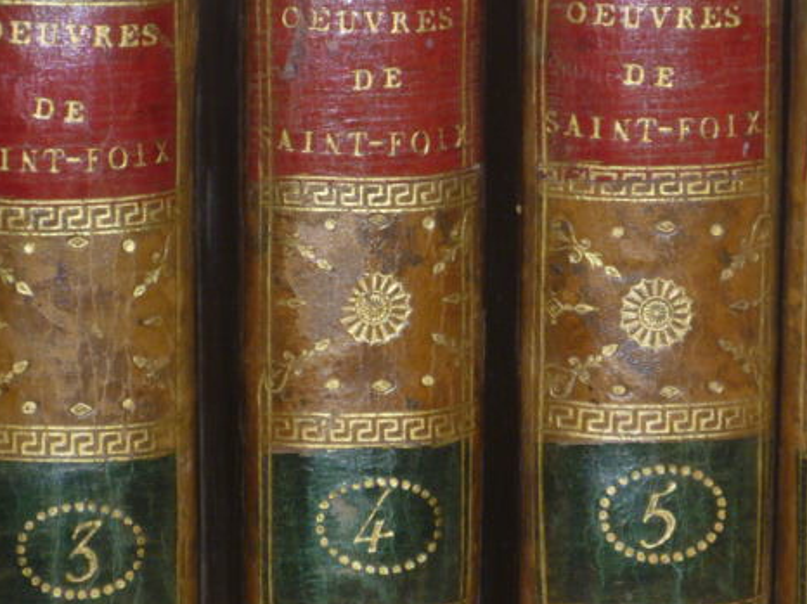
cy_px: 277
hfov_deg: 6.3
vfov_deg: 4.7
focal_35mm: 316
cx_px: 383
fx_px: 7363
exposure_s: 1/50
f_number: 5.8
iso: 100
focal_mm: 20.8
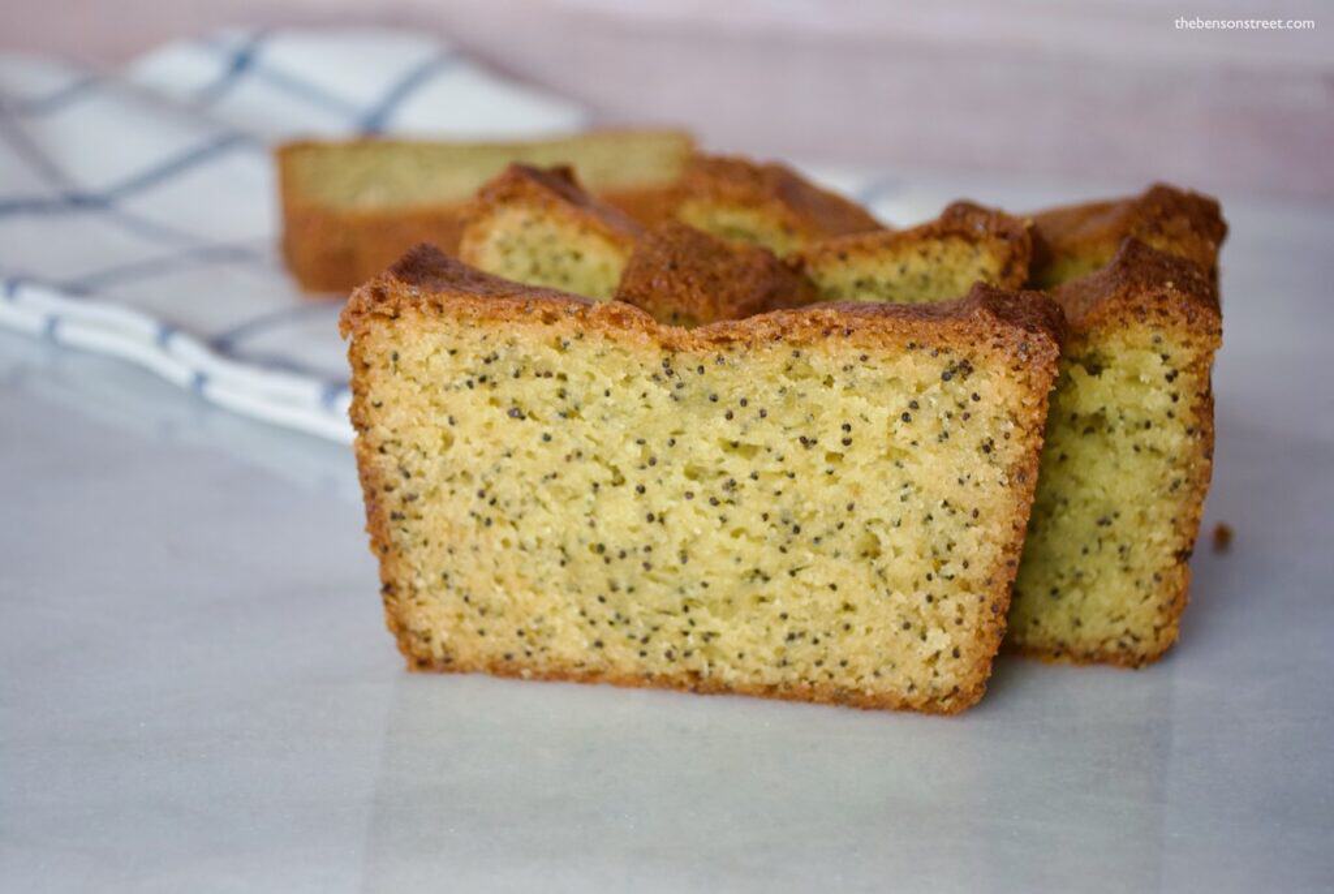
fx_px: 2338
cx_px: 667
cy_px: 447
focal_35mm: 63
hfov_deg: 31.8
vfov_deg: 21.6
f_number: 5.3
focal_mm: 42
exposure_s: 1/40
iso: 200
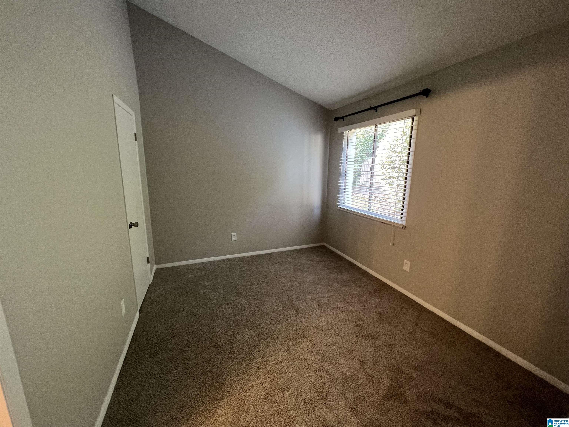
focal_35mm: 13
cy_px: 214
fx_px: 214
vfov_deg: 89.9
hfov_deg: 106.2
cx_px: 284
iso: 250
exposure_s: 1/60
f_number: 1.8
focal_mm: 1.57
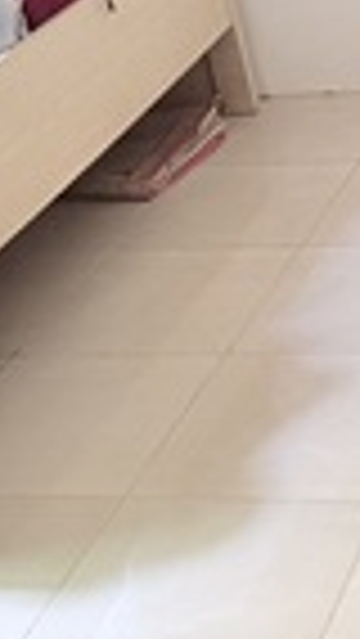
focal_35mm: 84
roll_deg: +9.0
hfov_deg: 13.8
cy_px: 326
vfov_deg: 25.3
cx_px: 479
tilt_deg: -29.0
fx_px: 1424
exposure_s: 1/44
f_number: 1.78
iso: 800
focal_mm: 6.76
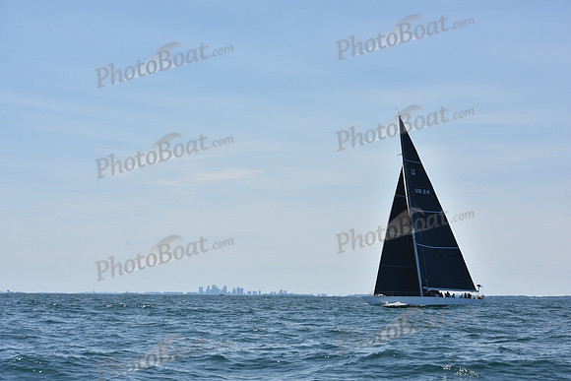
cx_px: 286
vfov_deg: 15.9
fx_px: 1364
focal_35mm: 86
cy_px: 190
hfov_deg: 23.6
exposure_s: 1/1250
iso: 250
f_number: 9
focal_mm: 86
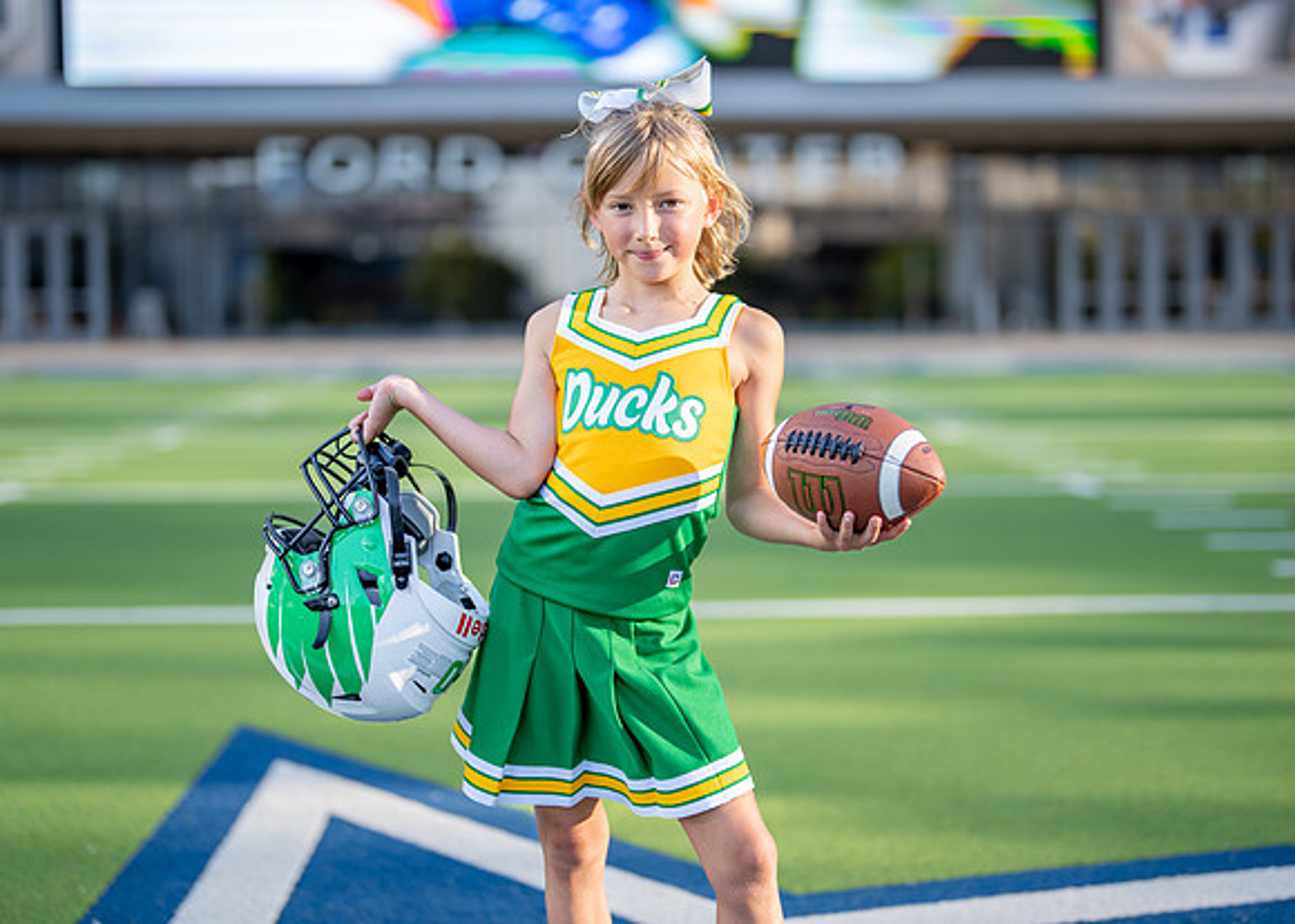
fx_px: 2301
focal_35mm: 63
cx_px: 658
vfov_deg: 22.7
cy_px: 434
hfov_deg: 31.4
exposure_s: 1/2500
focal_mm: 50
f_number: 1.2
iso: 100
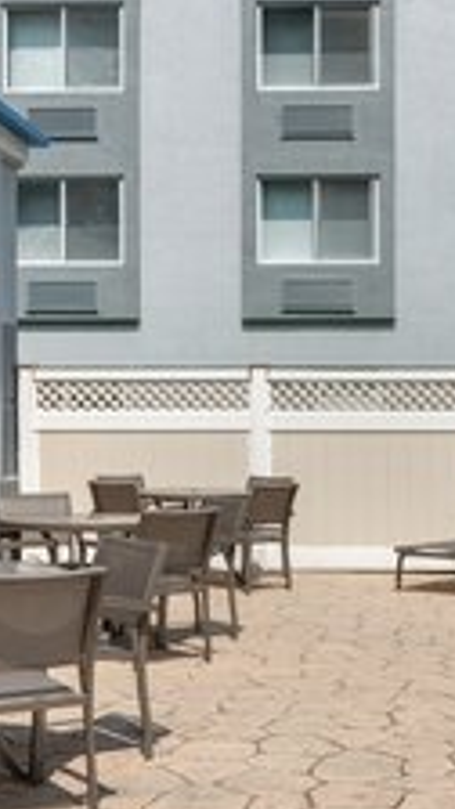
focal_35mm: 65
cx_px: 386
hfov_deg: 18.3
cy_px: 421
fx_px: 1394
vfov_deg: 32.4
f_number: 9
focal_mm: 29
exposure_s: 1/125
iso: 100
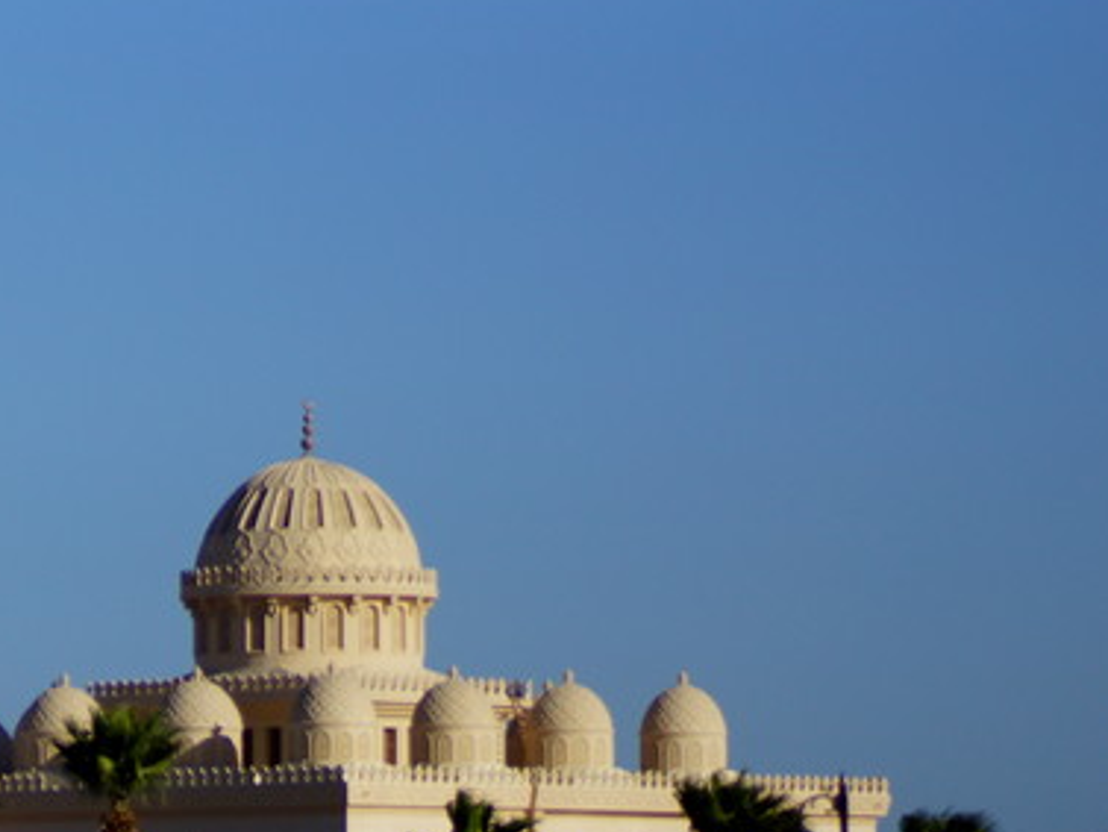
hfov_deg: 6.4
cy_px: 513
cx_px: -165
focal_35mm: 310
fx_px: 9926
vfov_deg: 4.8
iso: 100
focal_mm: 90
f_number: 2.8
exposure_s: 1/3200
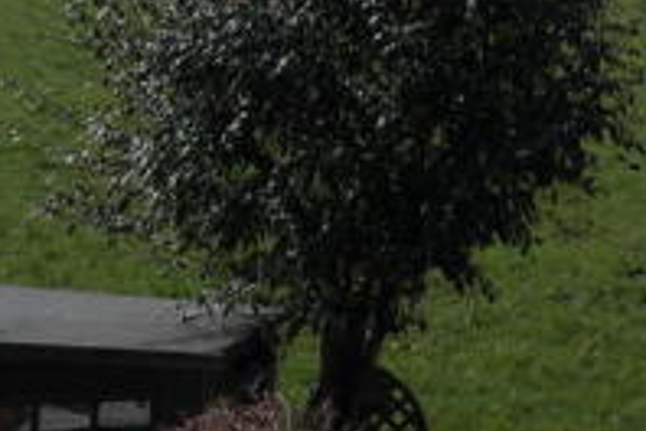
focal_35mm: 99
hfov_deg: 19.1
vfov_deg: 13.0
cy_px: -237
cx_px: 827
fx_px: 1776
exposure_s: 1/180
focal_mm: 20
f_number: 7.1
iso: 200
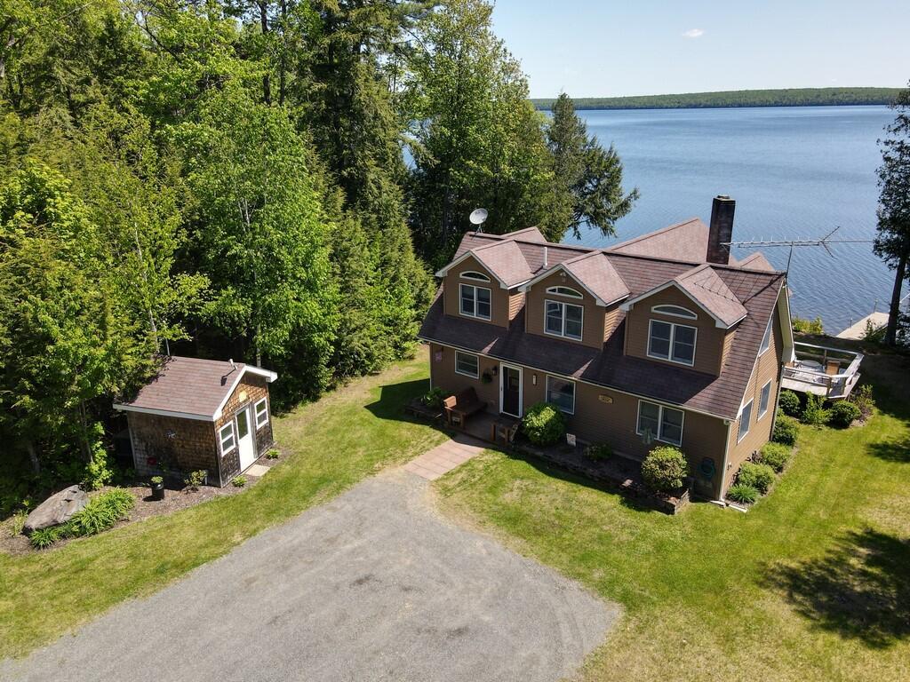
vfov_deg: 56.8
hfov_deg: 71.6
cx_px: 455
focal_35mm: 24
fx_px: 631
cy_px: 341
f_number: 2.8
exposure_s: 1/500
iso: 110
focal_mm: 4.5
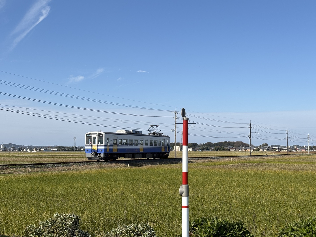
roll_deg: -0.4
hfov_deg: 36.8
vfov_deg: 28.0
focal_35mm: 52
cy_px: 118
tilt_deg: +4.1
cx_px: 158
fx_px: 475
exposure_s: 1/3788
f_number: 1.6
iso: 40
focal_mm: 5.96
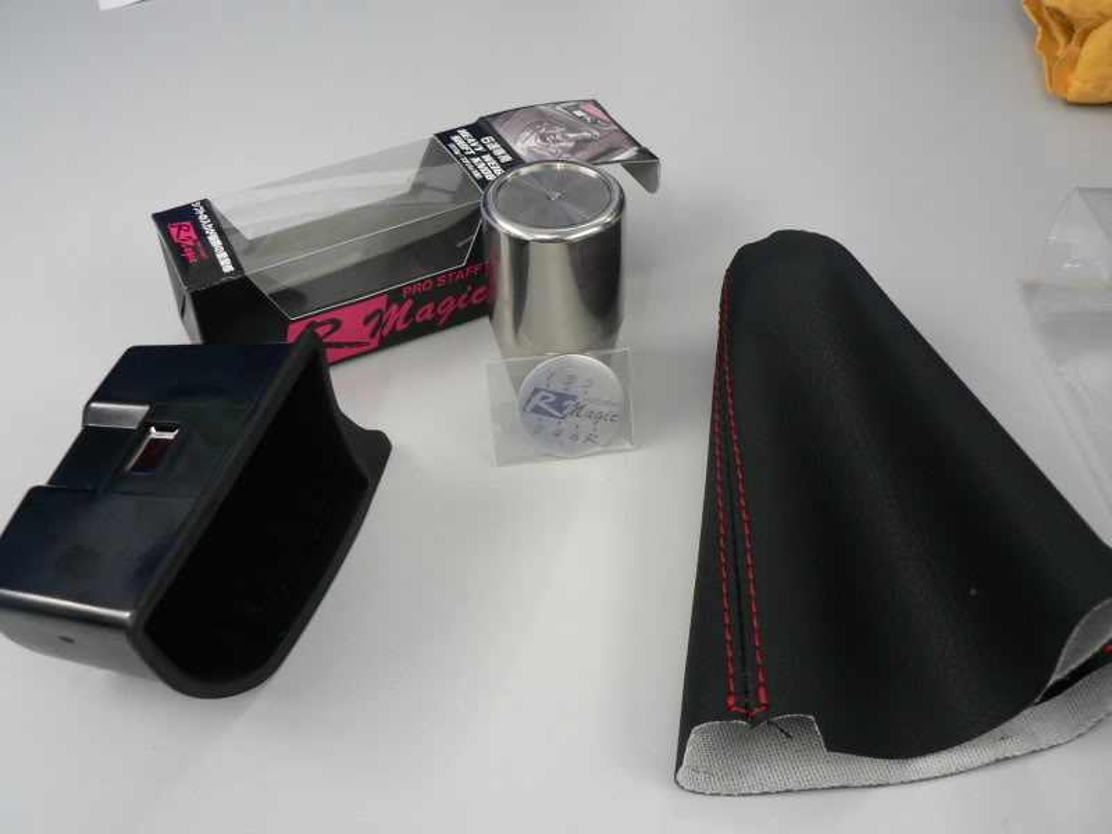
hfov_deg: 51.4
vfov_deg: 39.7
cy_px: 417
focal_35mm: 36
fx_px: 1156
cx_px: 556
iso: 200
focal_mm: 6
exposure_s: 1/30
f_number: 2.8
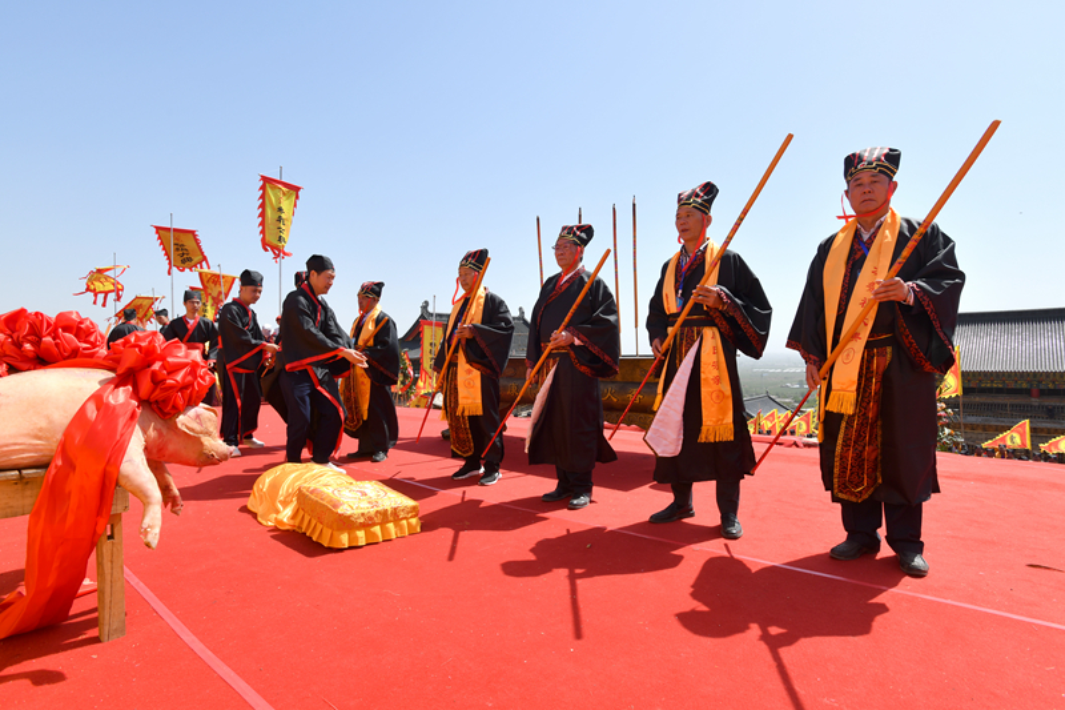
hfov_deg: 86.9
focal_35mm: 19
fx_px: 562
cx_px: 532
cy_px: 355
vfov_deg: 64.5
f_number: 9
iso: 125
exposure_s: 1/320
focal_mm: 19
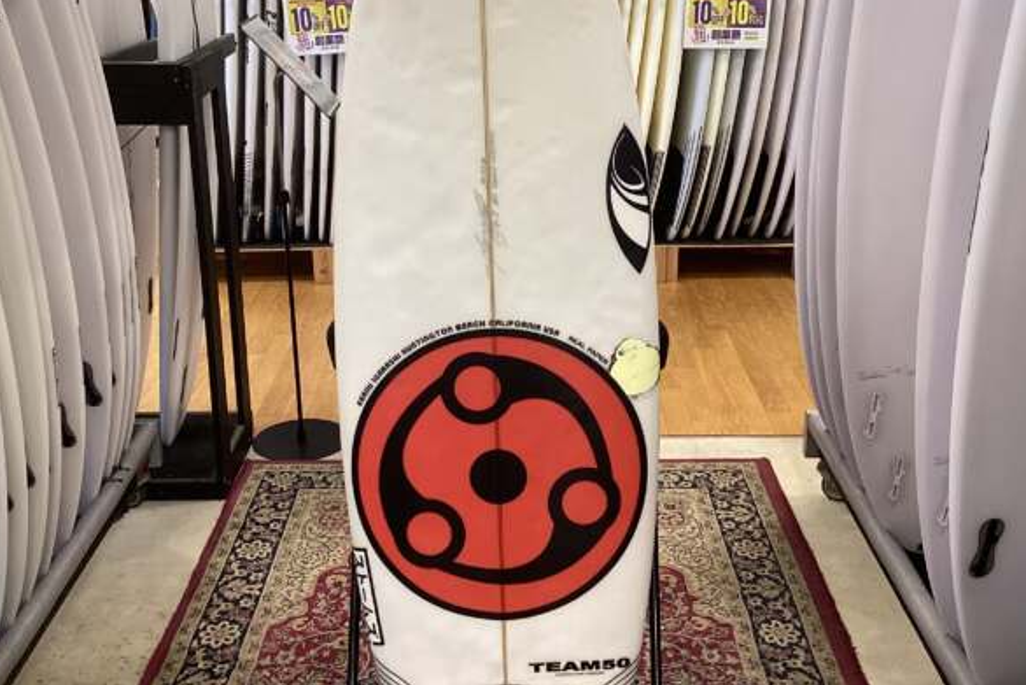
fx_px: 1254
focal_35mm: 44
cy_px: 294
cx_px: 506
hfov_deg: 44.5
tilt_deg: -17.6
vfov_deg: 30.5
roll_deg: -1.7
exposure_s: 1/50
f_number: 2.4
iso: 80
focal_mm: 3.3
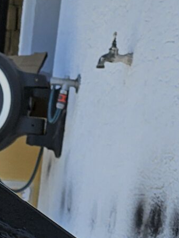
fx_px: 896
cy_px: 564
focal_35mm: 130
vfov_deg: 12.2
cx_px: -42
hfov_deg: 11.2
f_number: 1.8
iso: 25
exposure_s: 1/994
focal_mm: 5.4
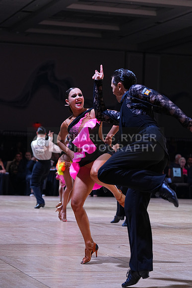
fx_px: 799
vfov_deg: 20.4
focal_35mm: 100
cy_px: 144
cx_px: 96
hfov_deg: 13.7
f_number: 4
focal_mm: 100
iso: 1250
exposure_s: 1/400
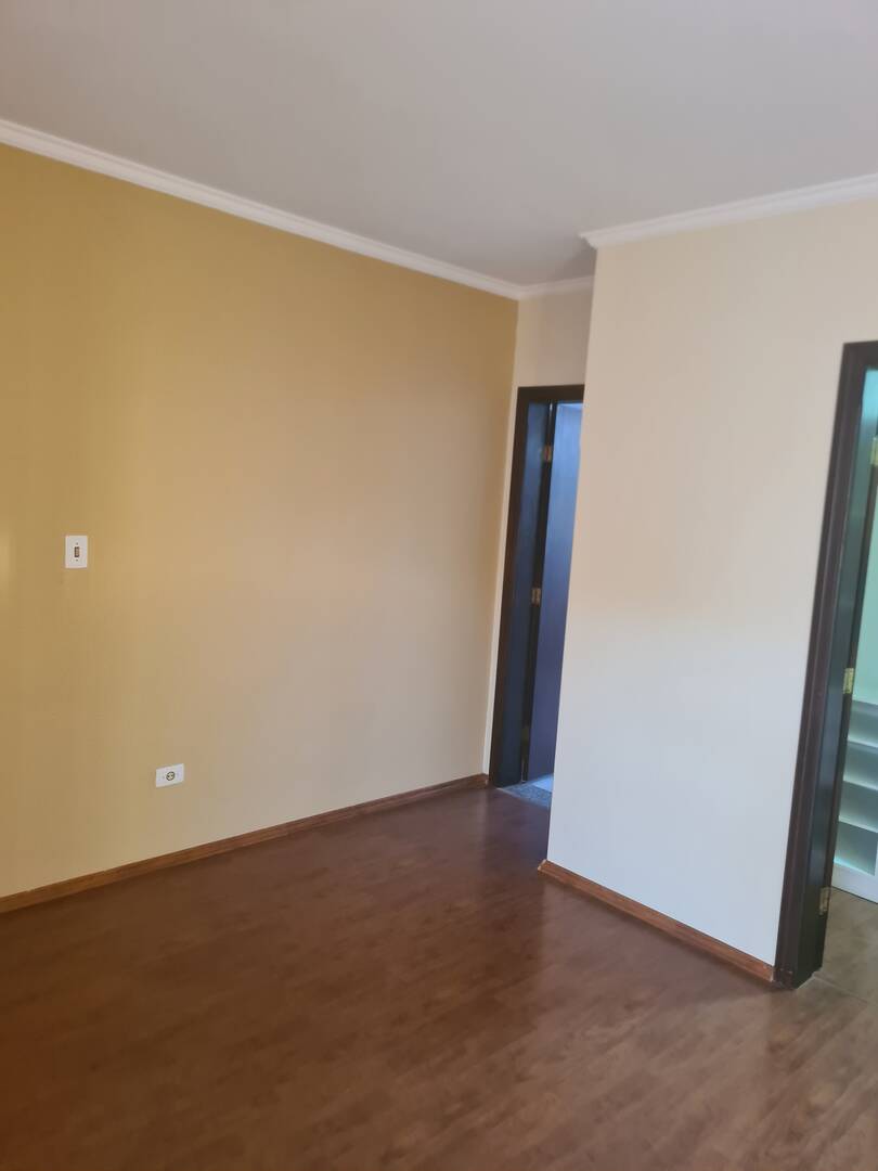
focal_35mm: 26
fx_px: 879
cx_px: 439
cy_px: 586
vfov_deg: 67.3
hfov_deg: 53.1
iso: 250
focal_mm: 5.4
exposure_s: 1/40
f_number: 1.8
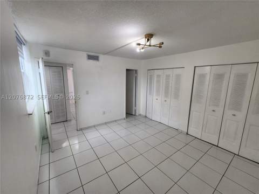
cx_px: 130
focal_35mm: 13
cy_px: 97
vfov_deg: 89.9
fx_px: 97
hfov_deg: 106.2
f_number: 2.2
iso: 100
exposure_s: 1/120
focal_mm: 2.2
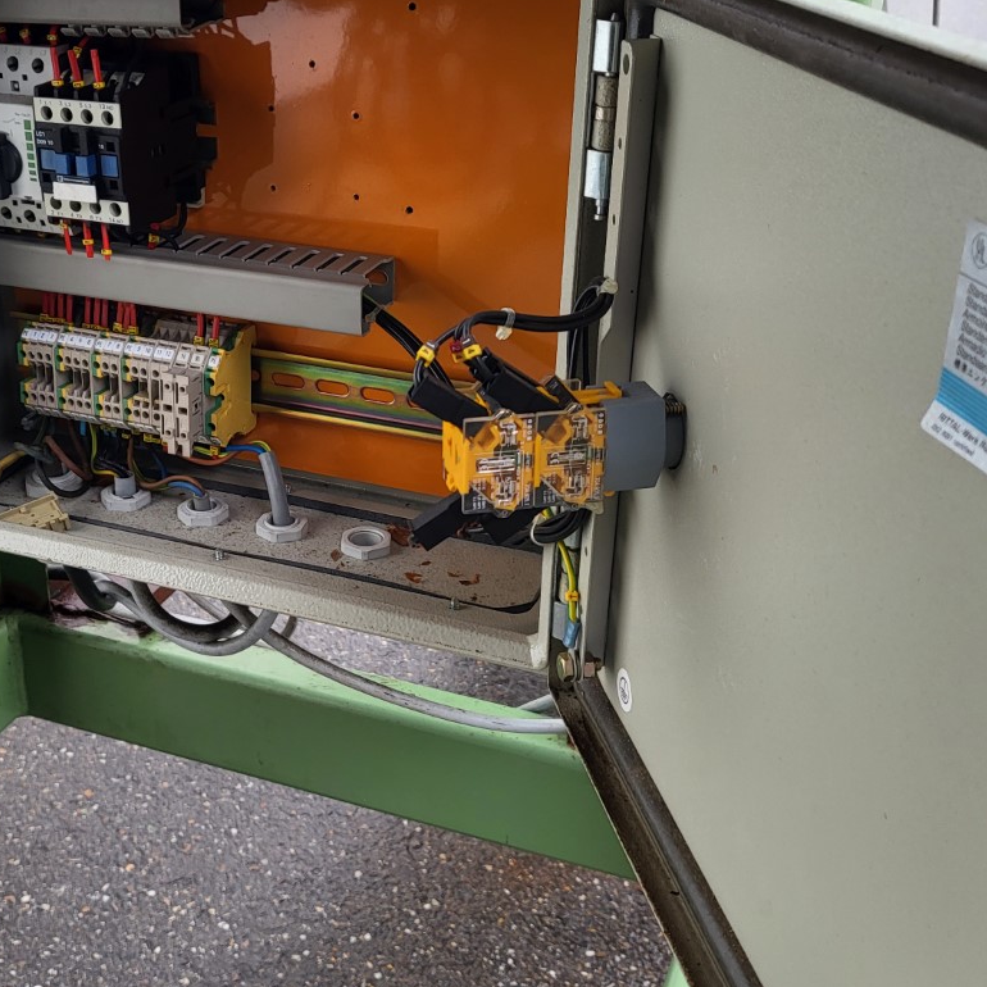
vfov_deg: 39.2
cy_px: 476
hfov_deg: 38.8
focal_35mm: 43
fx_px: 1387
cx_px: 352
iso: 50
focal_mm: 4.25
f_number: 1.8
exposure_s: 1/202
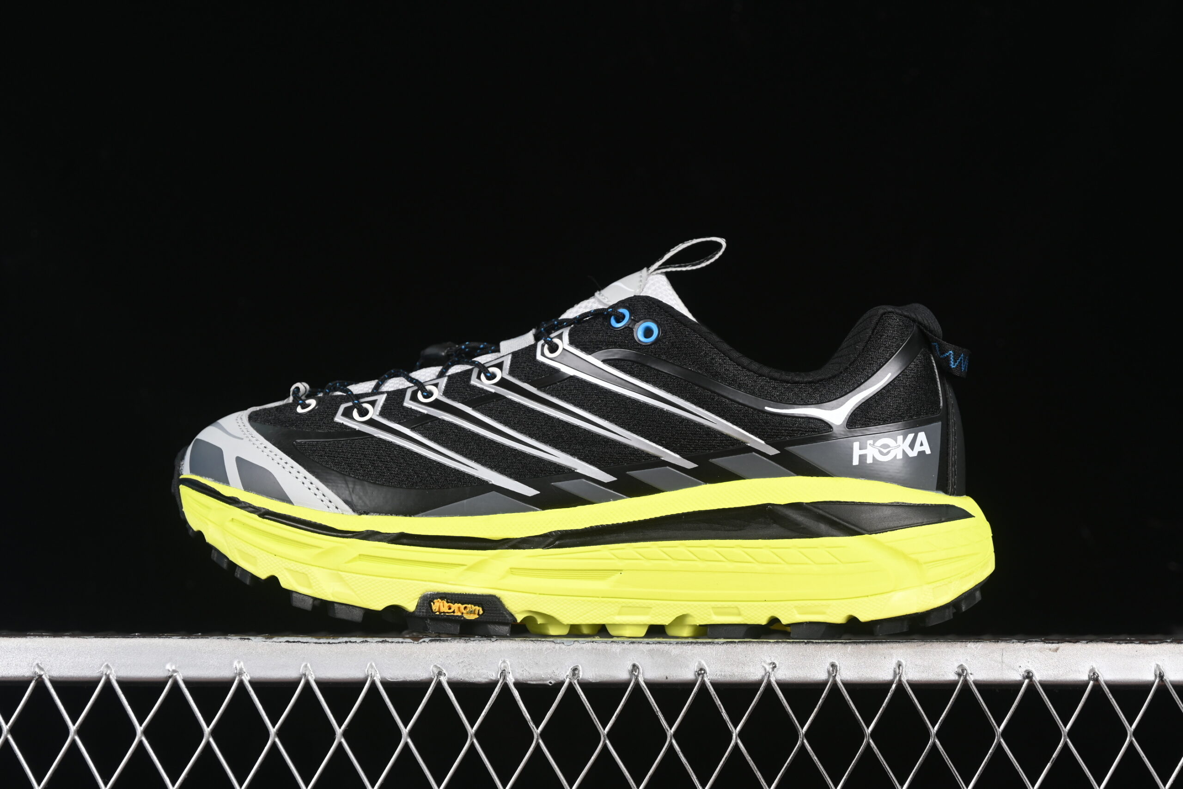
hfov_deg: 27.0
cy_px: 394
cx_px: 592
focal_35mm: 75
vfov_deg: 18.2
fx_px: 2465
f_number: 6.3
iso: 160
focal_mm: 50
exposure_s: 1/60
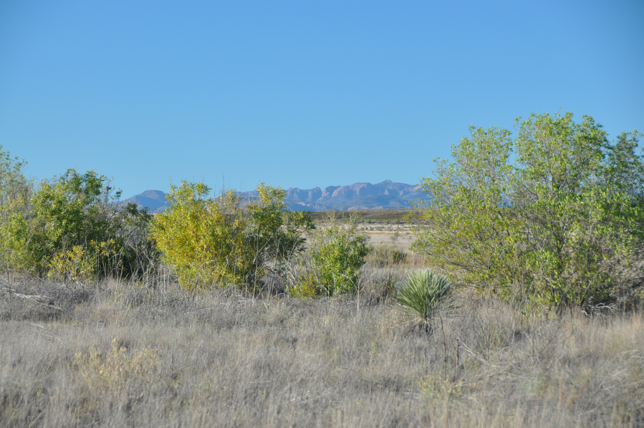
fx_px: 2412
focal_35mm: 135
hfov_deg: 15.2
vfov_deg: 10.1
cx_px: 322
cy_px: 214
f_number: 7.1
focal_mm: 90
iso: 200
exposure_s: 1/200
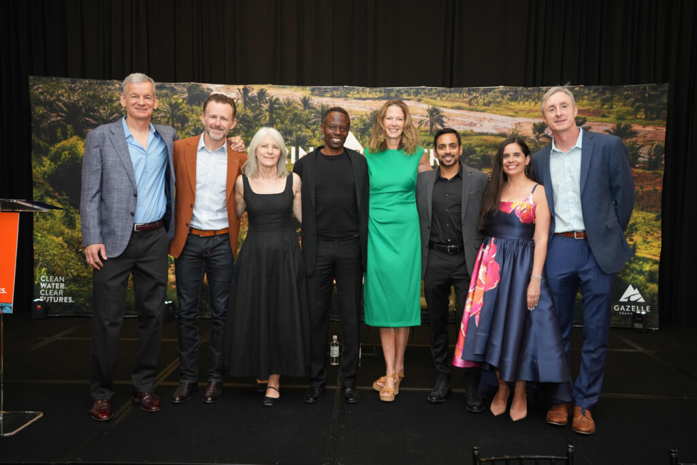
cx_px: 348
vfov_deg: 37.9
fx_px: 678
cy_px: 232
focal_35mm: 35
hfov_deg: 54.4
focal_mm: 35
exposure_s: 1/250
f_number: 2.8
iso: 1600
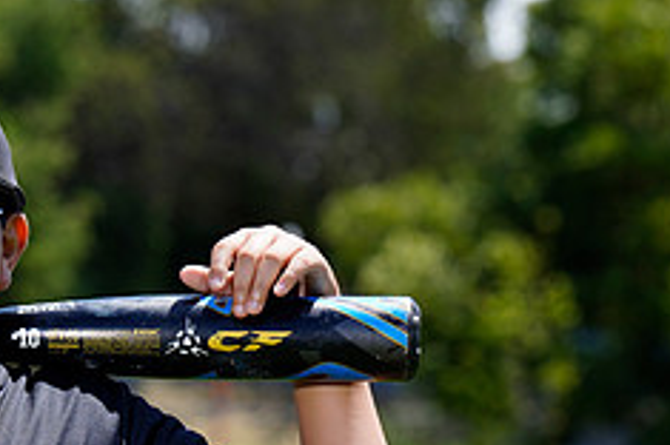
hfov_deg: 5.9
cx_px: -128
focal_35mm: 351
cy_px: 549
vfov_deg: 3.9
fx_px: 6523
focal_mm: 142
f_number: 6.3
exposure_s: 1/250
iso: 100
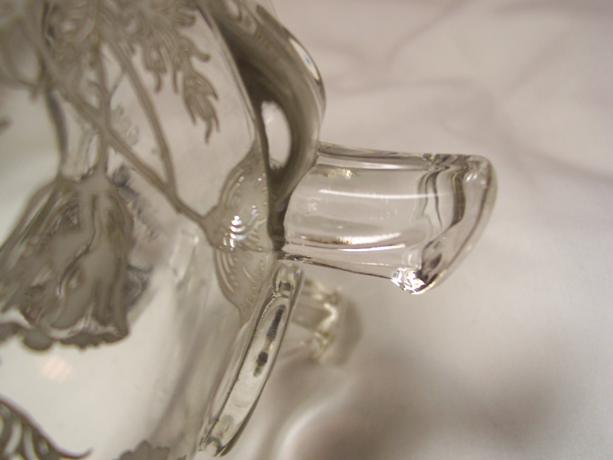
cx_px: 306
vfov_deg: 38.7
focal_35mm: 37
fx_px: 655
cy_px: 230
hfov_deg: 50.1
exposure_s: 1/60
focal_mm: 5.6
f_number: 2.8
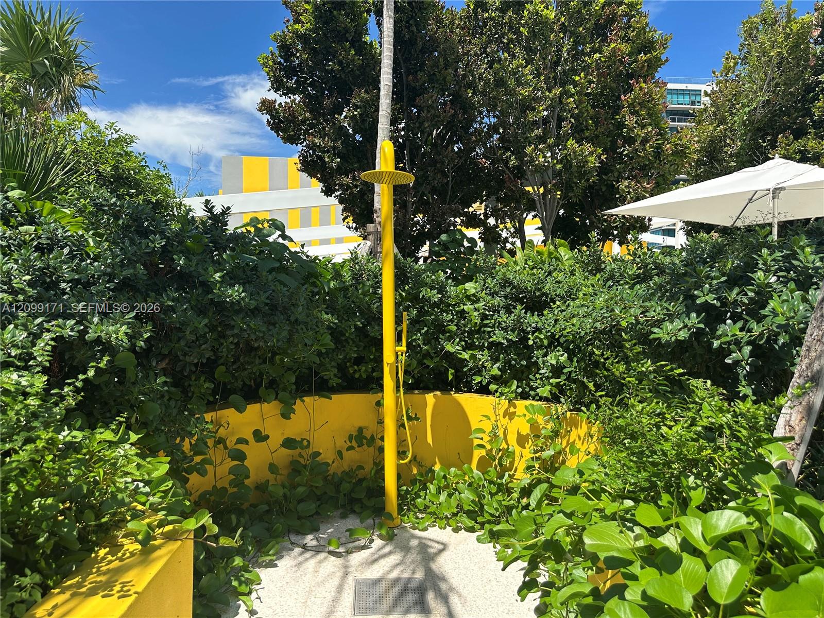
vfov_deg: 56.8
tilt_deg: -0.8
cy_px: 309
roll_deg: -1.1
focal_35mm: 24
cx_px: 412
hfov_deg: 71.6
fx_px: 571
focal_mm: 6.86
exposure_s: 1/3058
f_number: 1.78
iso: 80
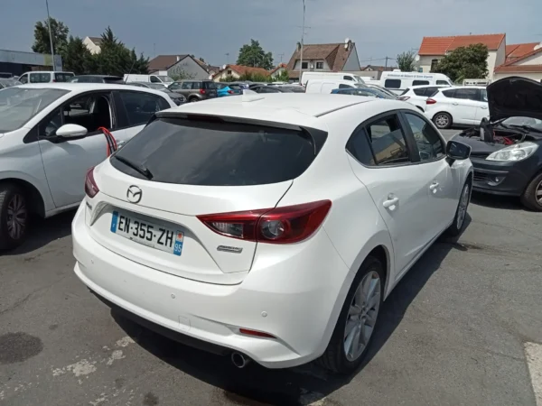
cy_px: 203
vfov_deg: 49.7
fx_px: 438
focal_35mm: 28
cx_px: 271
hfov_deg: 63.4
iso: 103
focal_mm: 3.46
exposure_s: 1/2320
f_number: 2.2
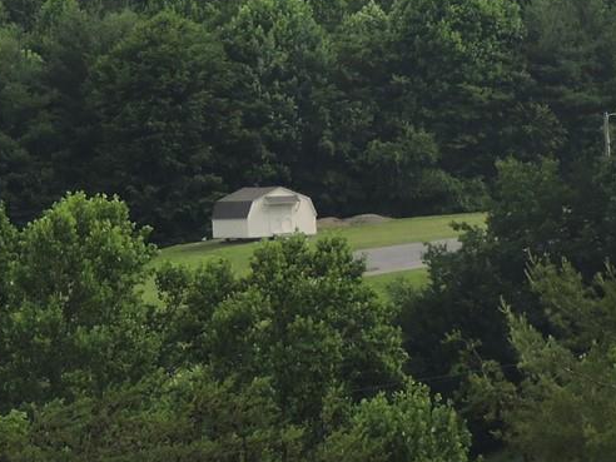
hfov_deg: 5.3
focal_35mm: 375
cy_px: -419
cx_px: 141
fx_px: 6673
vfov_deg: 3.9
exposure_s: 1/640
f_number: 4.1
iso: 100
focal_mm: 16.1
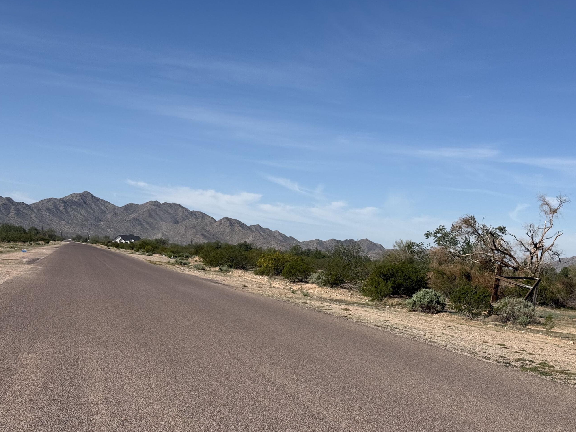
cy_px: 243
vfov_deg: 26.1
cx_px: 316
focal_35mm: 56
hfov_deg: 34.3
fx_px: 932
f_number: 1.78
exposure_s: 1/9901
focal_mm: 6.76
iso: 80
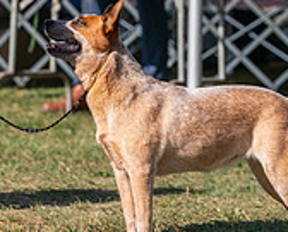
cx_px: 145
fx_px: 4210
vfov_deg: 3.1
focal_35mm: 493
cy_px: -76
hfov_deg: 3.9
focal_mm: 131
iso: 125
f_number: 4.5
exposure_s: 1/1250
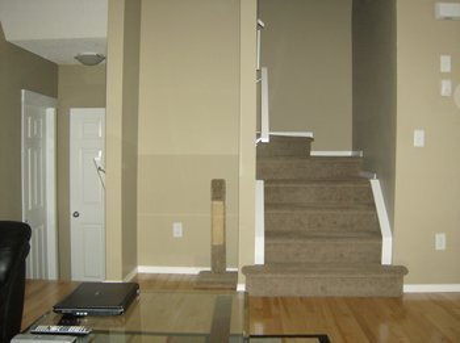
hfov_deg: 51.4
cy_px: 172
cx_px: 230
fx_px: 477
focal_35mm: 36
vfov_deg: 39.5
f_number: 2.8
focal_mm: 6
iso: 200
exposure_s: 1/60
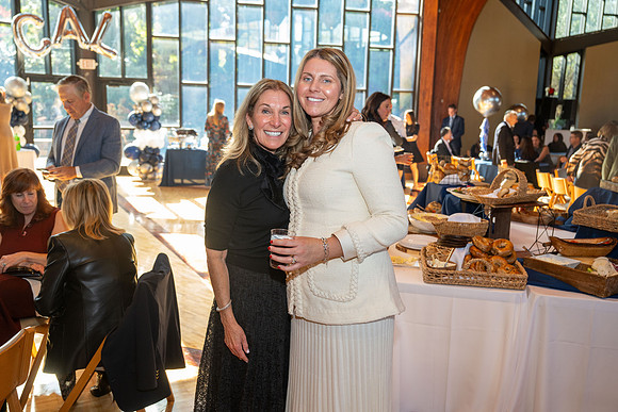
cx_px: 309
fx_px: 558
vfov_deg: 40.6
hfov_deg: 58.0
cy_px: 206
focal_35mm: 32
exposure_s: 1/250
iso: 800
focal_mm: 32.5
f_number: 4
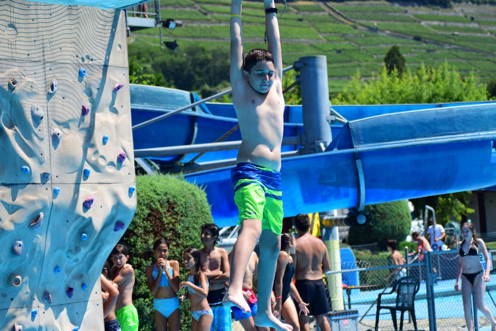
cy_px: 166
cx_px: 248
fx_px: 1447
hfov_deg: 19.5
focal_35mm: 105
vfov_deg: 13.0
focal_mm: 70
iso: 200
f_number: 4
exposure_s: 1/1250
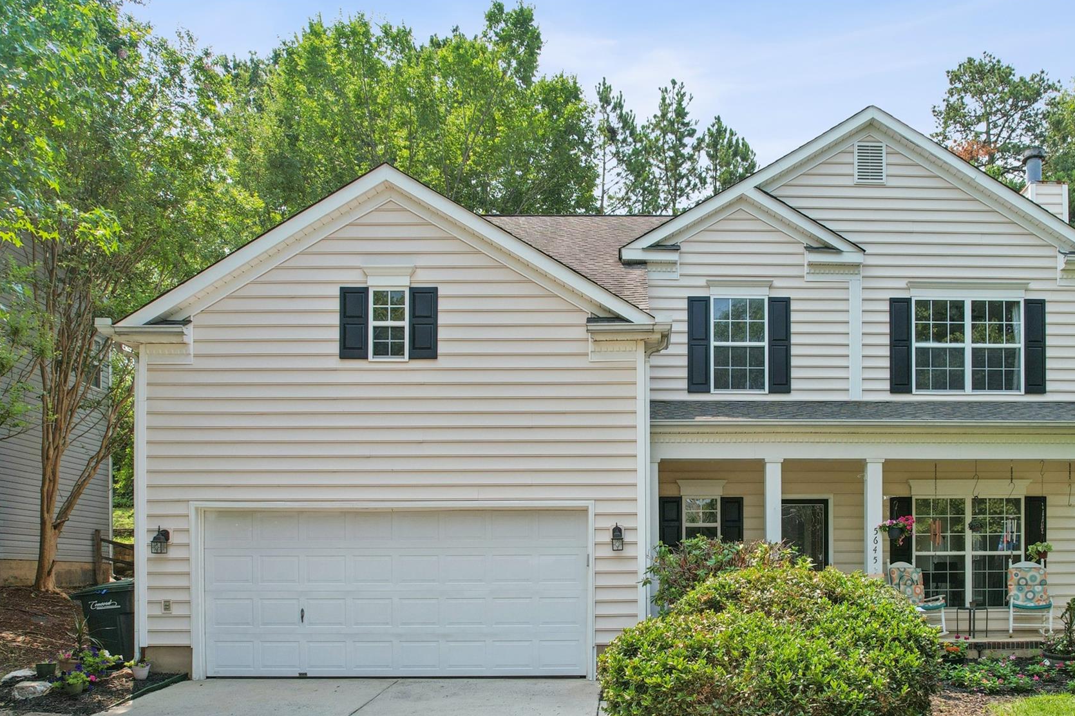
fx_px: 806
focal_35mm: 27
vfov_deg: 47.6
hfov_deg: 66.7
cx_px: 648
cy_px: 434
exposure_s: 1/125
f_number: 2.8
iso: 100
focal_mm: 8.4
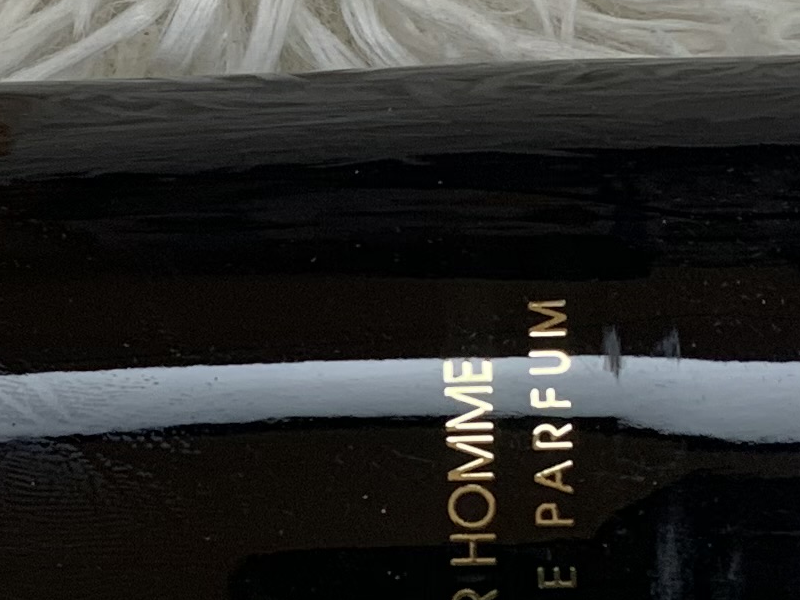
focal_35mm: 131
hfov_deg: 14.7
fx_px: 3028
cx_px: -90
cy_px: 515
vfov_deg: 11.3
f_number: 1.8
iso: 64
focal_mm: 4.25
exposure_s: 1/121
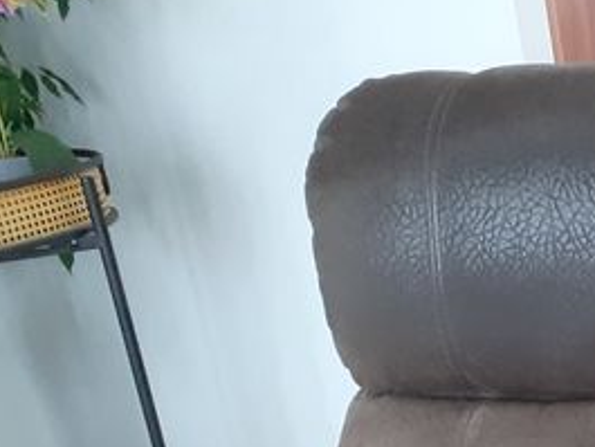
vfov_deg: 13.5
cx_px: 997
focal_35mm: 102
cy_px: 723
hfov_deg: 16.7
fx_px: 1754
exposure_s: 1/33
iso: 200
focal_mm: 3.6
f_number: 1.9
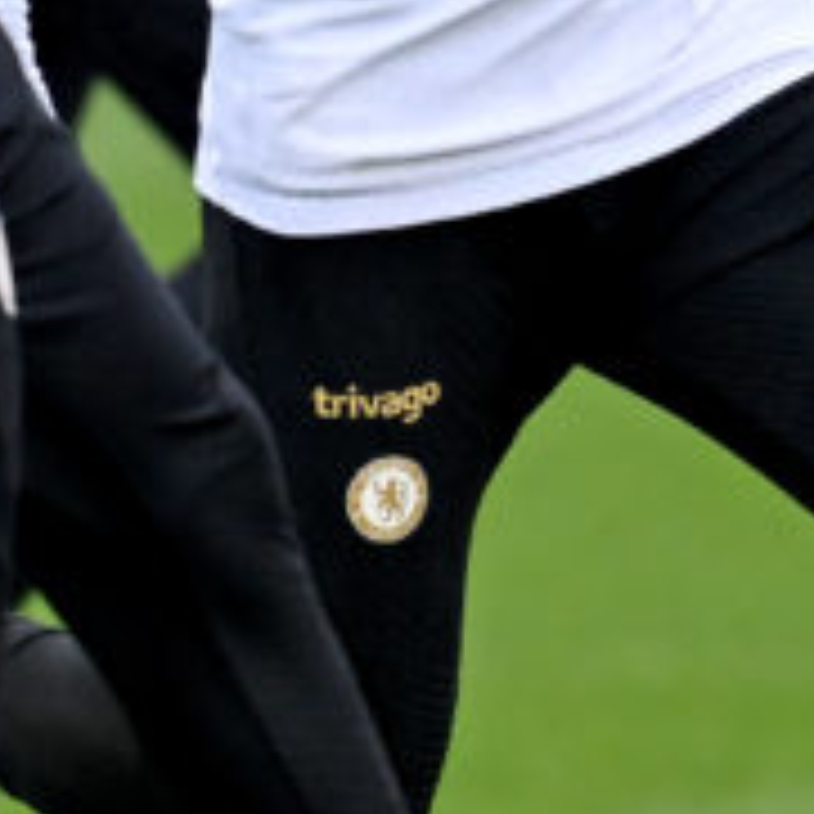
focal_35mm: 3203
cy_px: -130
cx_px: 342
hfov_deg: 0.5
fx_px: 85214
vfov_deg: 0.5
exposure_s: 1/4000
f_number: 2.8
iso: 1000
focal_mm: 400
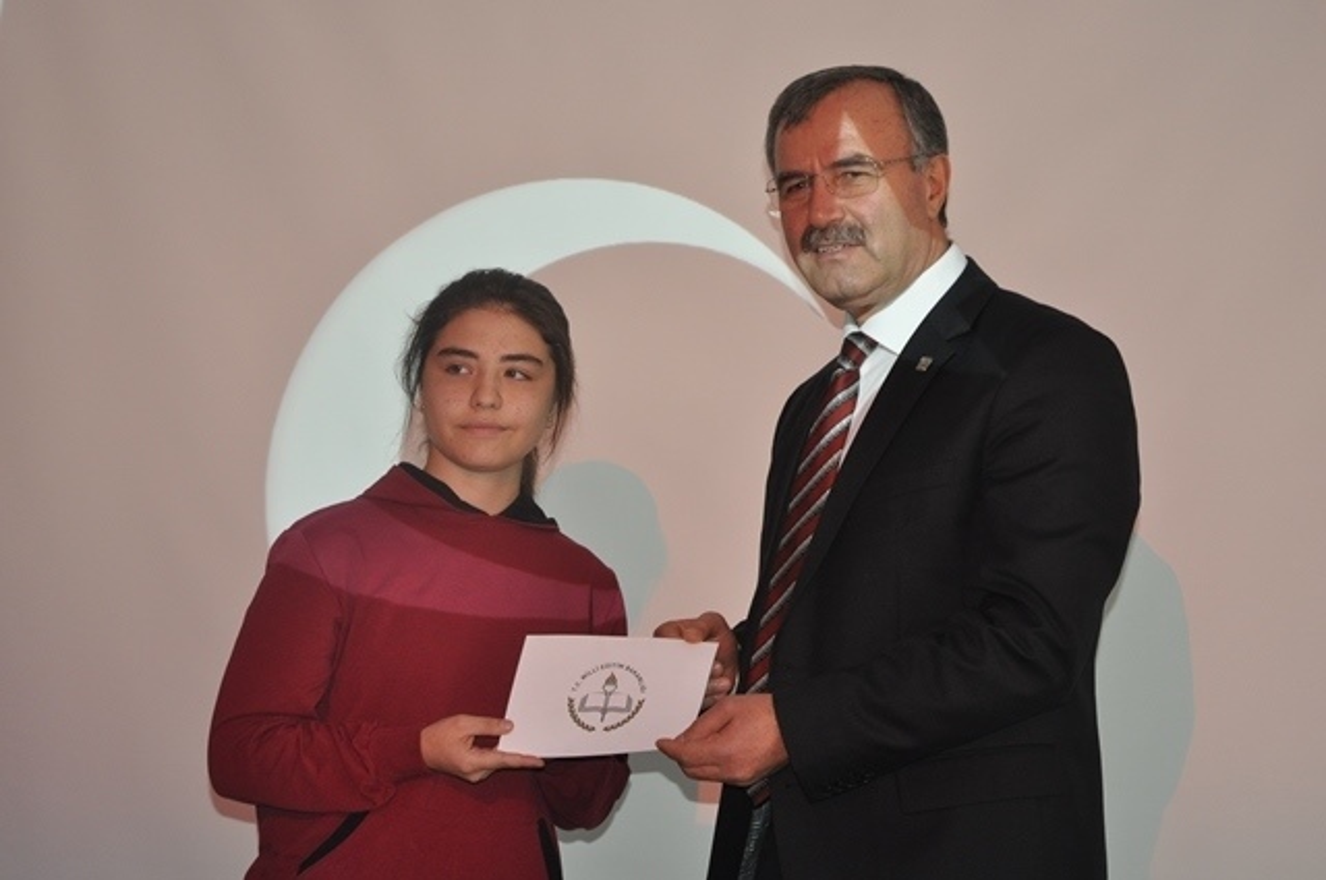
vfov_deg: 18.1
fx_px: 2759
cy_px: 440
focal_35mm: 75
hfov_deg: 27.0
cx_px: 663
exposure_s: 1/60
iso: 800
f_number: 4.5
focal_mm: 50
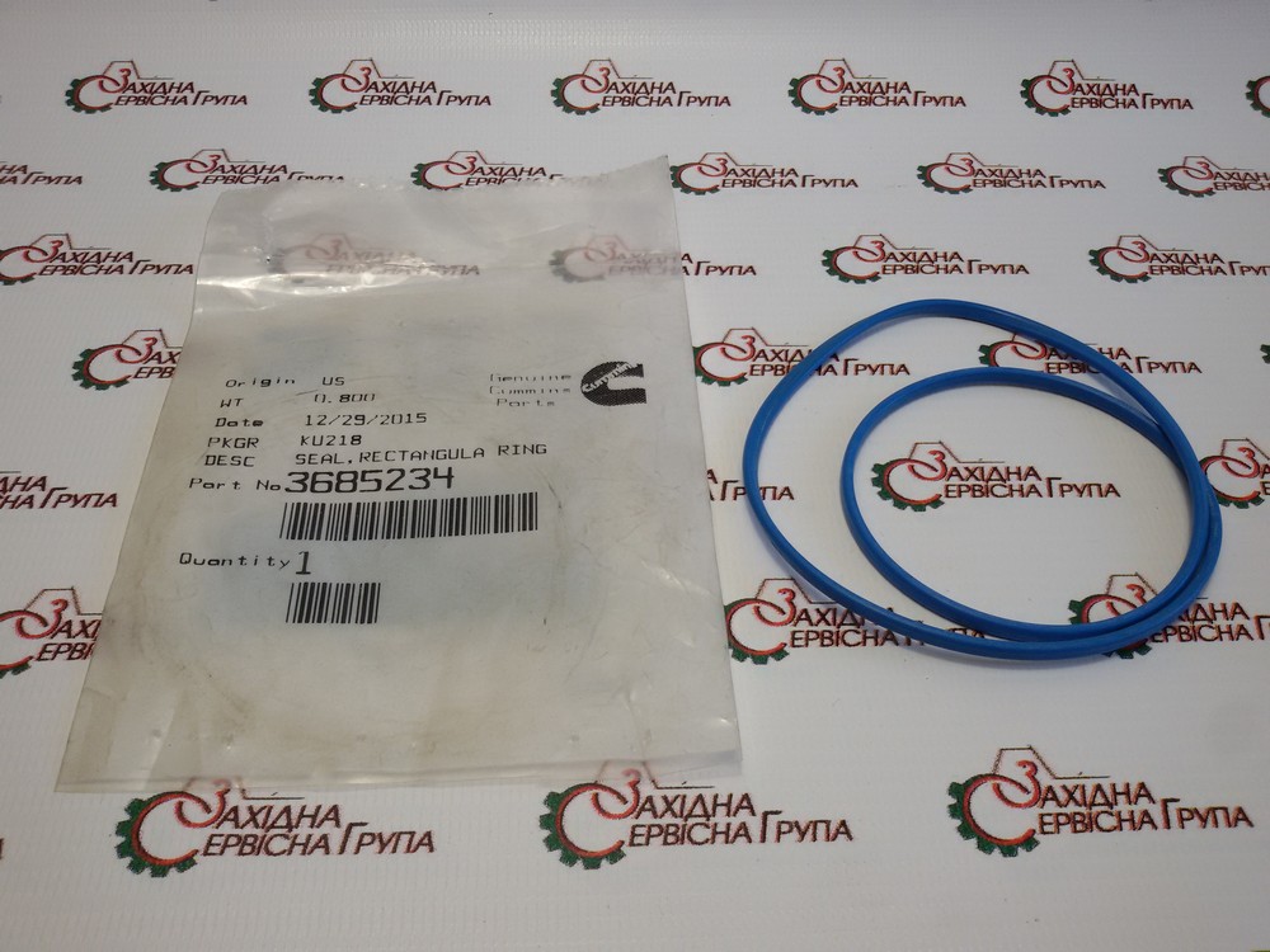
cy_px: 476
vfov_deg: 45.4
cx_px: 635
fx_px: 1137
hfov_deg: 58.4
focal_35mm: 31
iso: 40
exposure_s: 1/100
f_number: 2.4
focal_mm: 2.93
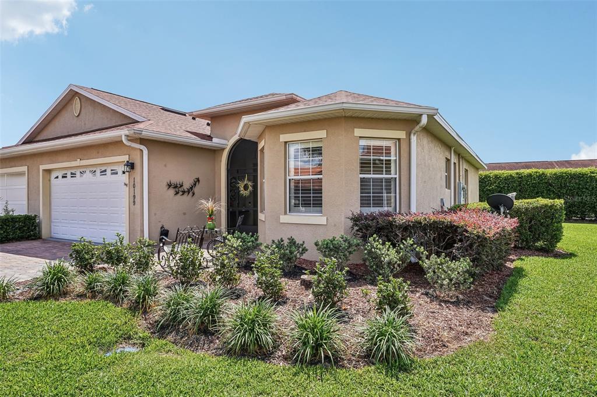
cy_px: 198
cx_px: 298
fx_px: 348
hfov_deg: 81.2
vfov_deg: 59.5
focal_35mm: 21
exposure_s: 1/30
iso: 100
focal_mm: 21
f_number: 20
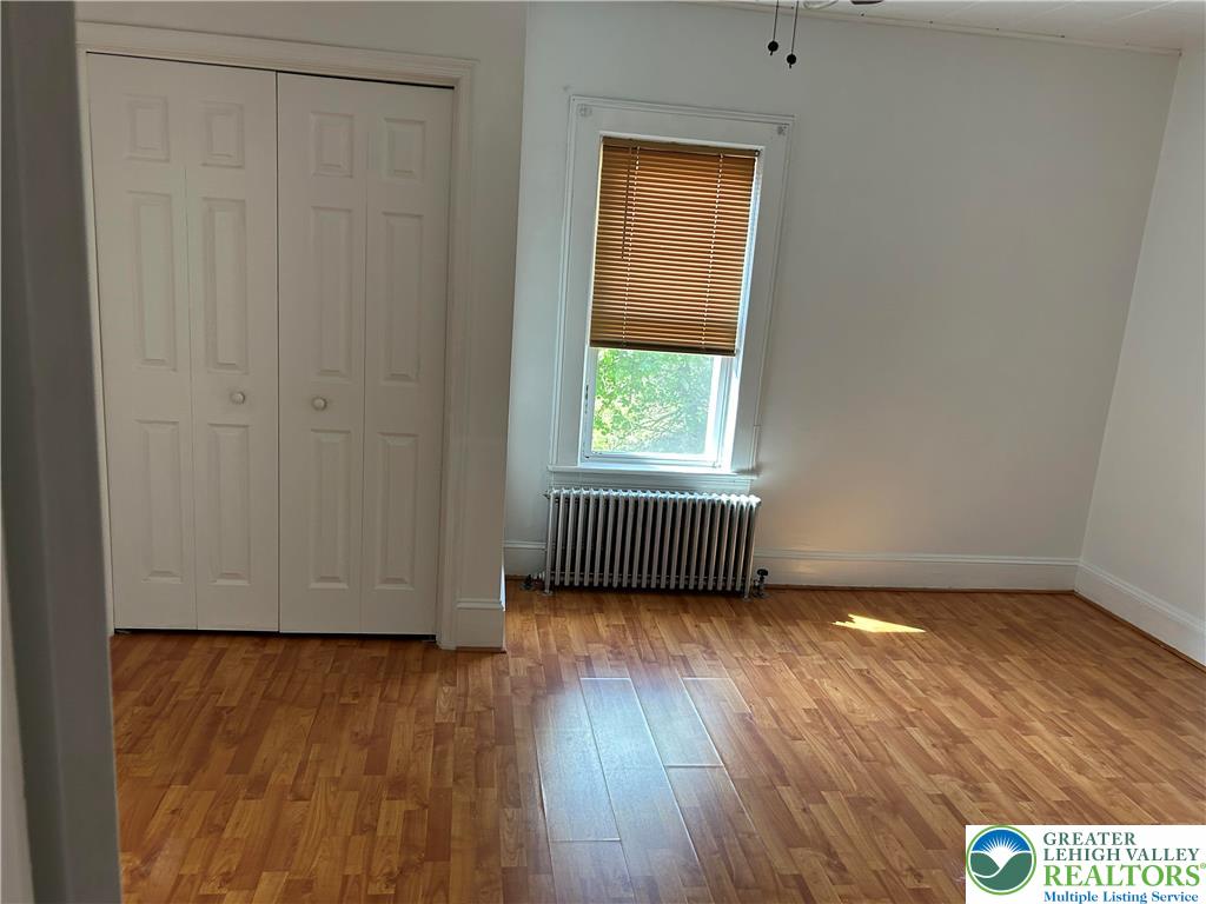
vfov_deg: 53.1
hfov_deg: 67.3
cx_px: 603
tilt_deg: -12.6
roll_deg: -4.0
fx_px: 906
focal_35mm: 26
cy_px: 452
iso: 125
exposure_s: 1/121
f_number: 1.5
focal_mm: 5.7
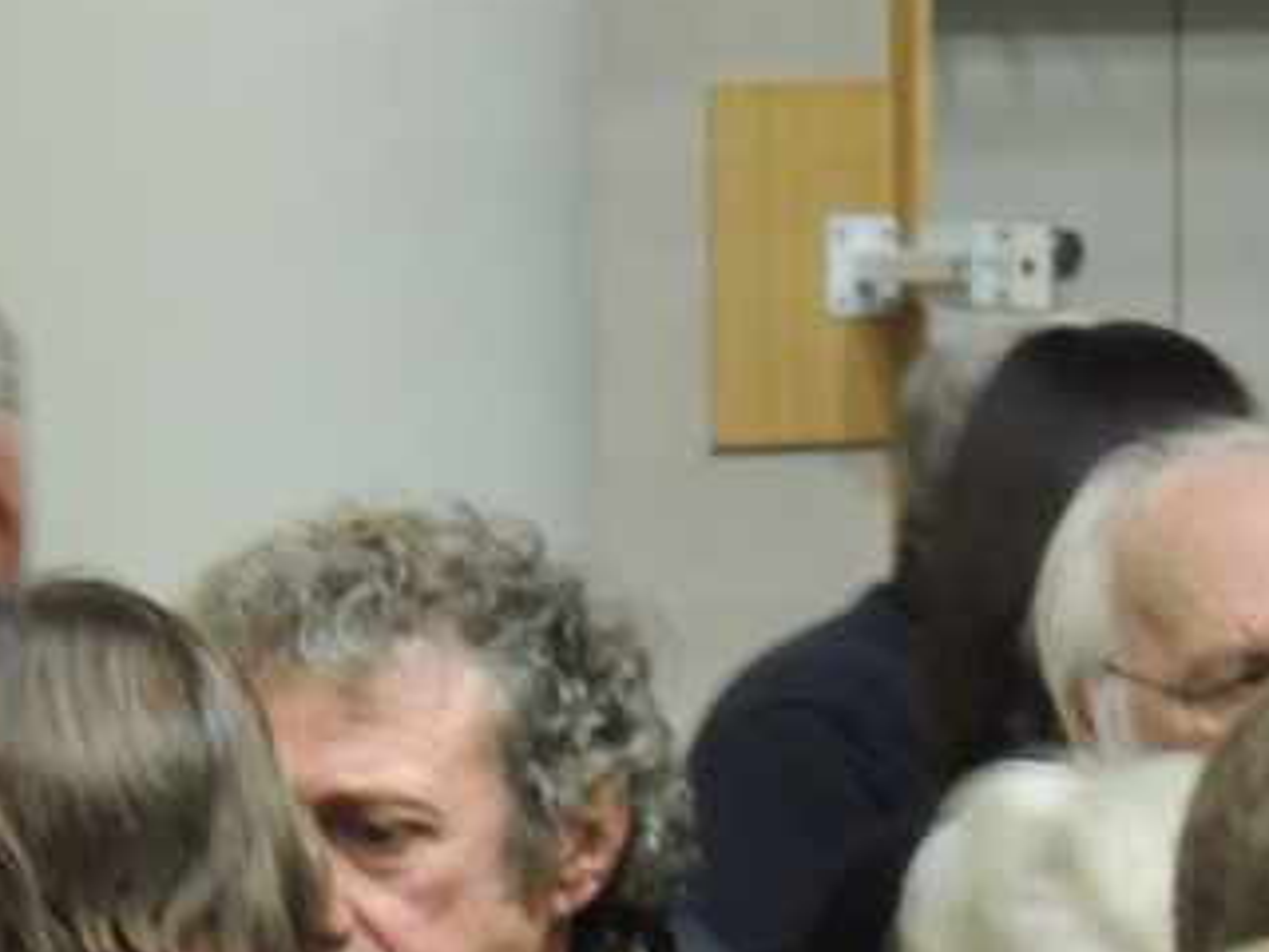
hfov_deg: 5.6
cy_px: 908
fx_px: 12977
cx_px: 454
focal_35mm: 354
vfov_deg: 4.2
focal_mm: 30.3
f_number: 4.5
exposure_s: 1/15
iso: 800
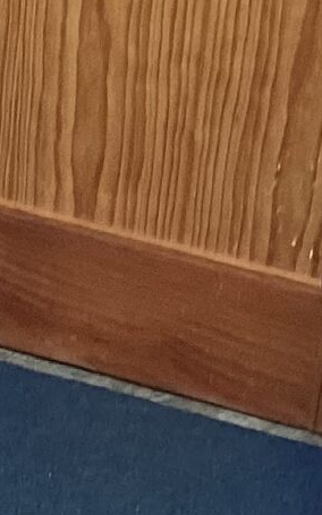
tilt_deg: -35.6
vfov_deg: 10.4
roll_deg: -3.1
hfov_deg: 7.0
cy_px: 1036
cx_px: -94
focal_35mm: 185
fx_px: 2600
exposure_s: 1/50
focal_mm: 3.3
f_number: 2.4
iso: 50
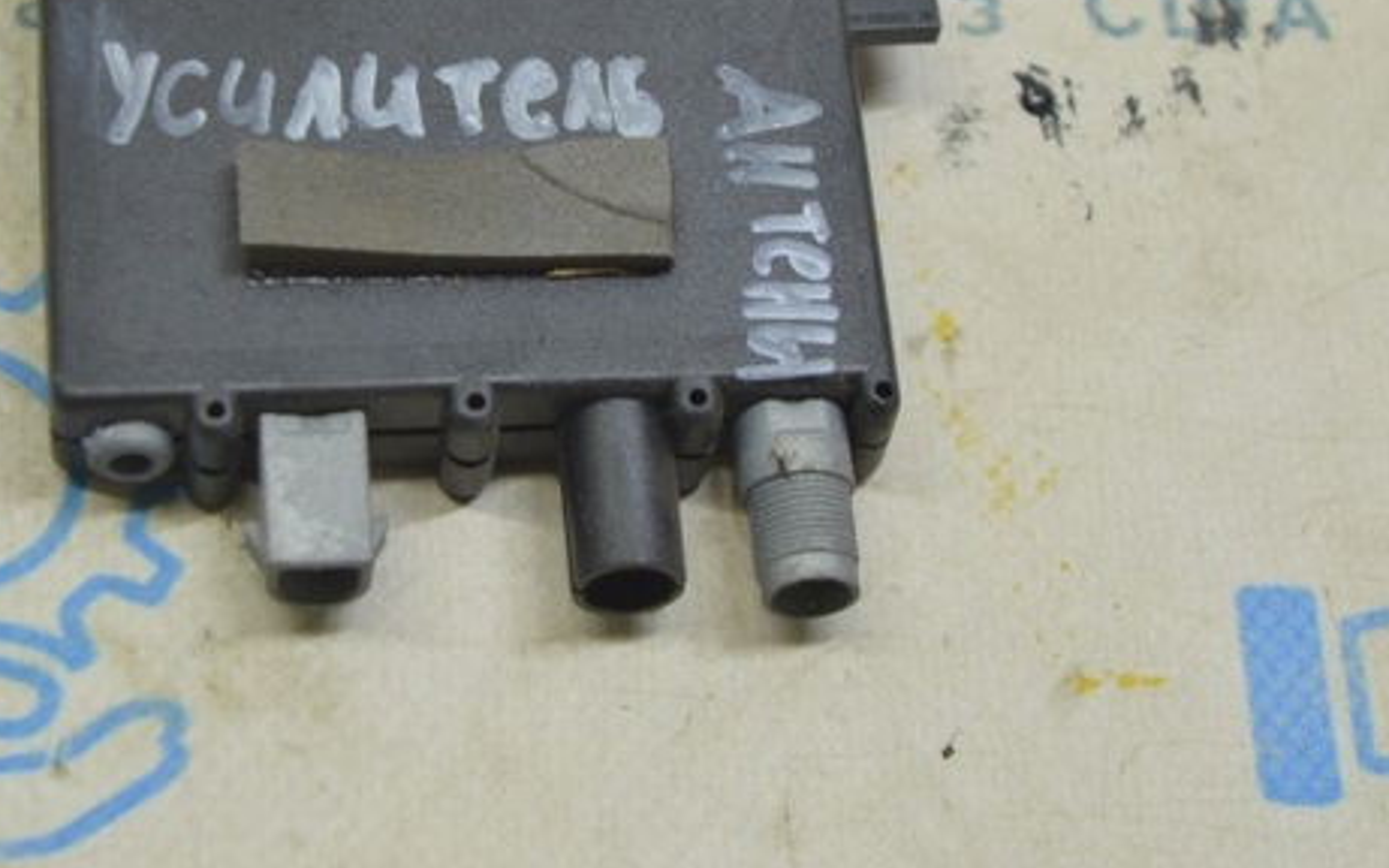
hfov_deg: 17.8
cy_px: 234
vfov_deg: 11.2
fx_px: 4417
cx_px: 482
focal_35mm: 117
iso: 400
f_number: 5.6
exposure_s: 1/20
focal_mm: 55
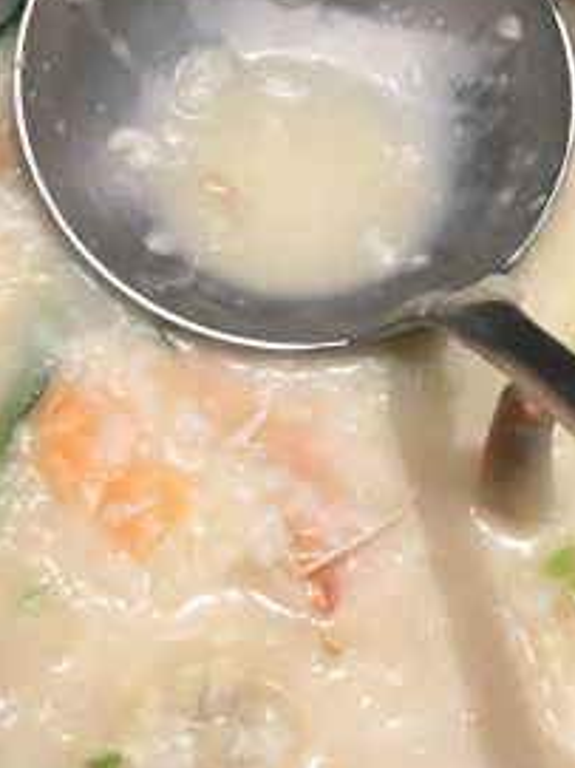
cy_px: 317
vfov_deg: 26.0
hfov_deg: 19.6
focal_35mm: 75
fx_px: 1662
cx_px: 375
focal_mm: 4.15
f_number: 2.2
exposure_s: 1/33
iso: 50
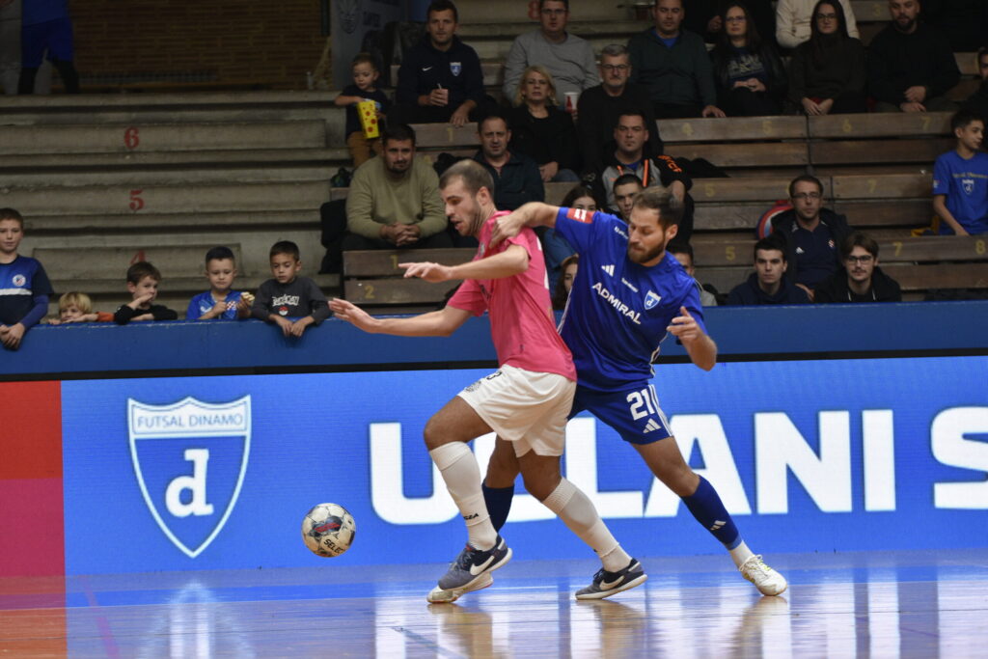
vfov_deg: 7.5
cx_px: 494
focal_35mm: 183
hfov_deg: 11.2
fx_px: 5023
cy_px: 330
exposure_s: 1/800
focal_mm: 122
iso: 900
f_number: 2.8
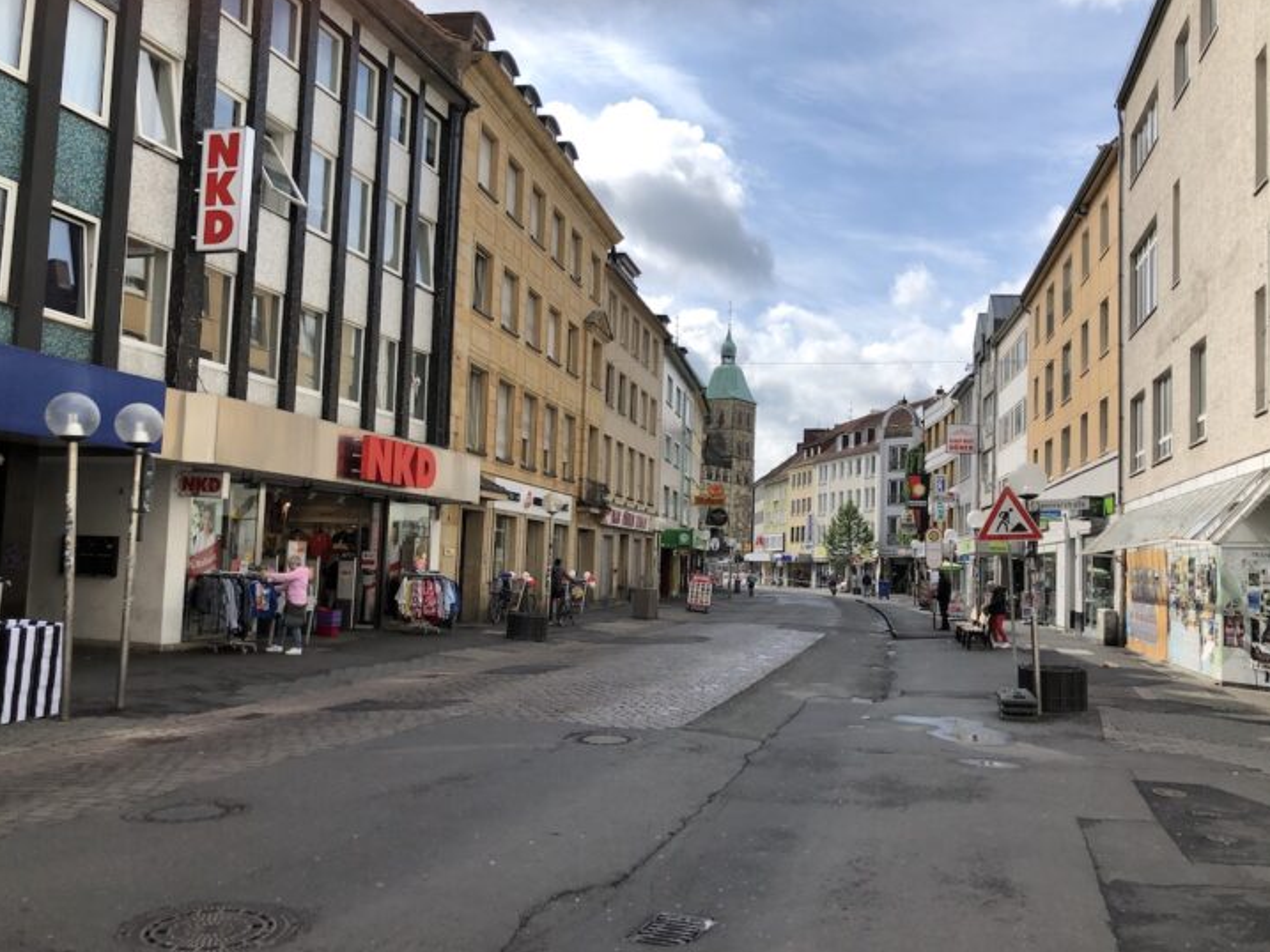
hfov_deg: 59.9
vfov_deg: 46.8
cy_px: 499
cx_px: 671
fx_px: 1101
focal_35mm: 30
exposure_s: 1/1919
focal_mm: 3.99
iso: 20
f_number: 1.8
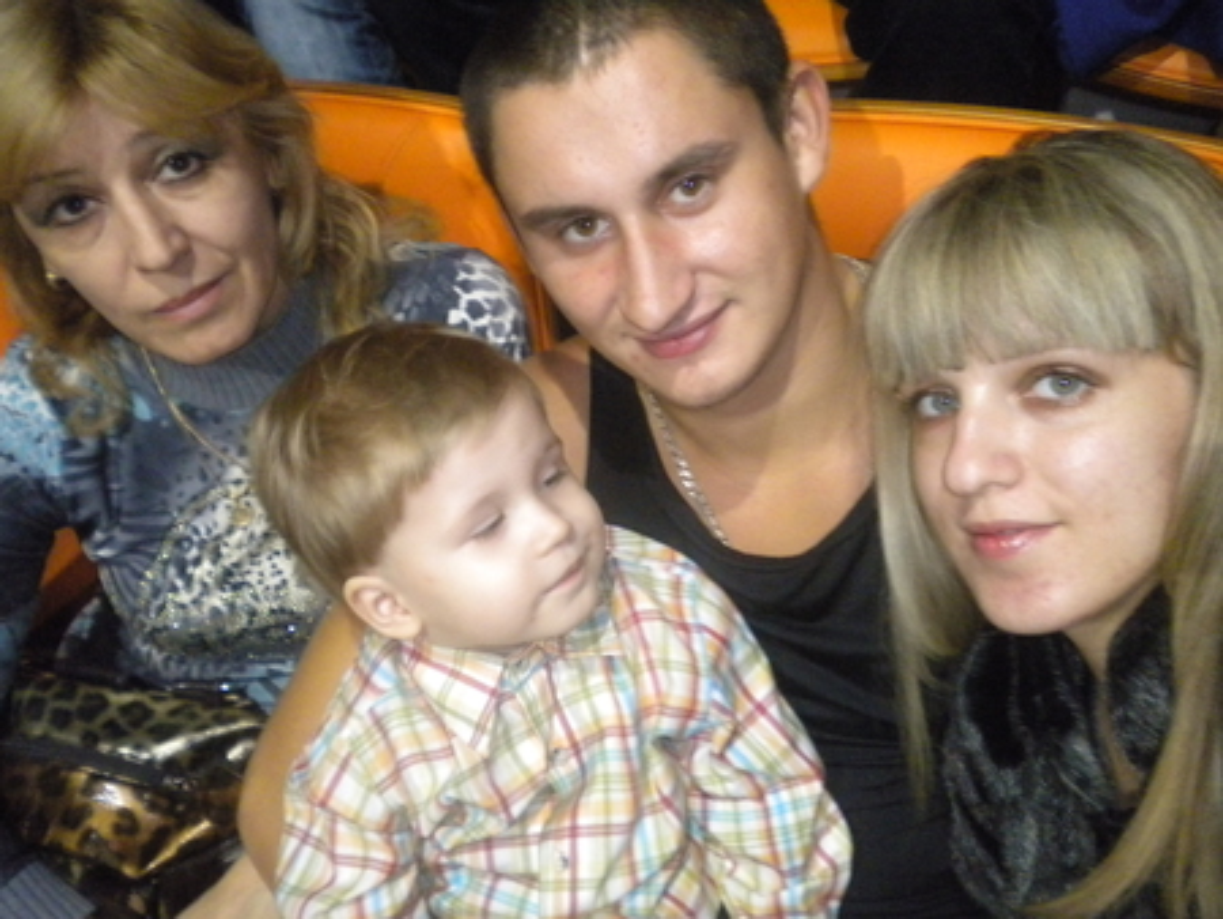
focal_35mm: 35
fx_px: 1237
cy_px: 460
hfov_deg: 52.6
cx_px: 612
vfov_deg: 40.7
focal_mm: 6.3
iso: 800
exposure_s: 1/30
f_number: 3.1
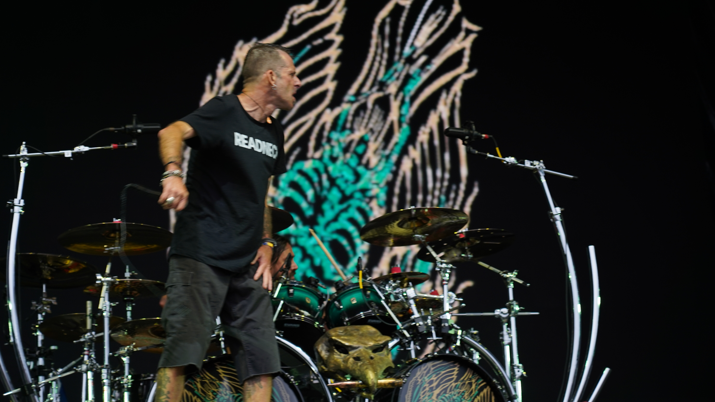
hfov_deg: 19.3
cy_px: 217
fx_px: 2104
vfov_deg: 10.9
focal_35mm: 111
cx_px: 355
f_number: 4
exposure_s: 1/125
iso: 250
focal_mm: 105
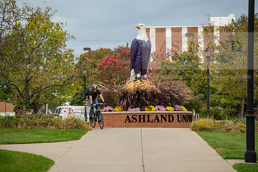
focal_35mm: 145
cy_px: 86
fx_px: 1039
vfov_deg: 9.5
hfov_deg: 14.2
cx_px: 129
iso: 250
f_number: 3.5
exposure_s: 1/500
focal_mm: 145
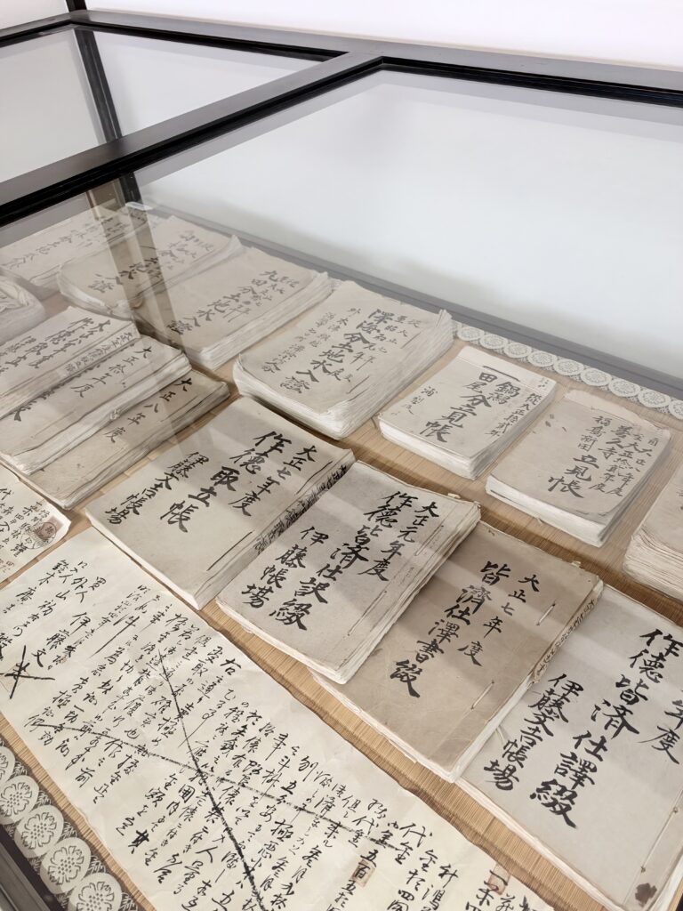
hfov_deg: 56.8
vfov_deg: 71.6
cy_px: 456
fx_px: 631
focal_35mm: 24
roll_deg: +7.3
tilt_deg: -44.1
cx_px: 342
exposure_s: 1/50
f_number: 1.8
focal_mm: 6.93
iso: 250
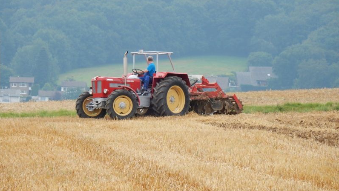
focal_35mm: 416
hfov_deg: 5.2
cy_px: 98
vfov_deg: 2.9
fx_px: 3740
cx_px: 170
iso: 200
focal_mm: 67.8
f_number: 6.3
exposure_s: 1/250
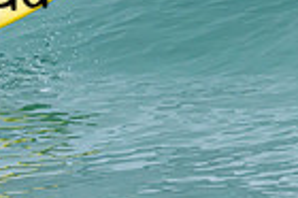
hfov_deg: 0.8
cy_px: -66
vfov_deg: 0.5
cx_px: -140
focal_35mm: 2742
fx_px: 22671
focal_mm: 610
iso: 2200
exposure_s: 1/2000
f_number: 11
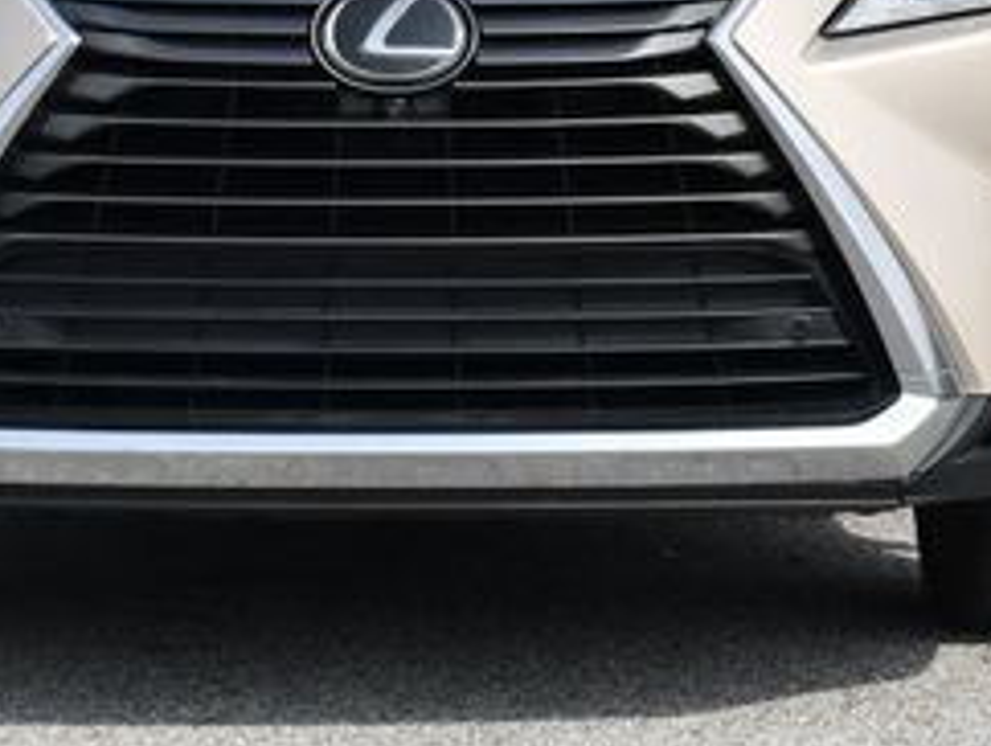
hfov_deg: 10.8
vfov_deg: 8.1
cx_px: 319
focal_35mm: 183
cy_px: -37
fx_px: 5244
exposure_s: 1/250
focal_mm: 36
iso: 125
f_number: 8
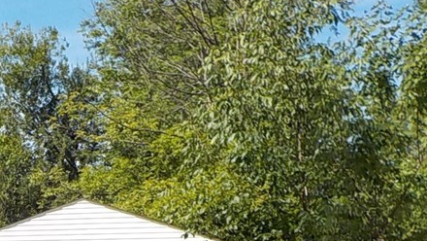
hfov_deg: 26.1
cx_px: -23
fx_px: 861
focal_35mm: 76
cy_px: 362
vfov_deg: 14.8
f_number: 3.3
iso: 125
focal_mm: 4.1
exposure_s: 1/1000
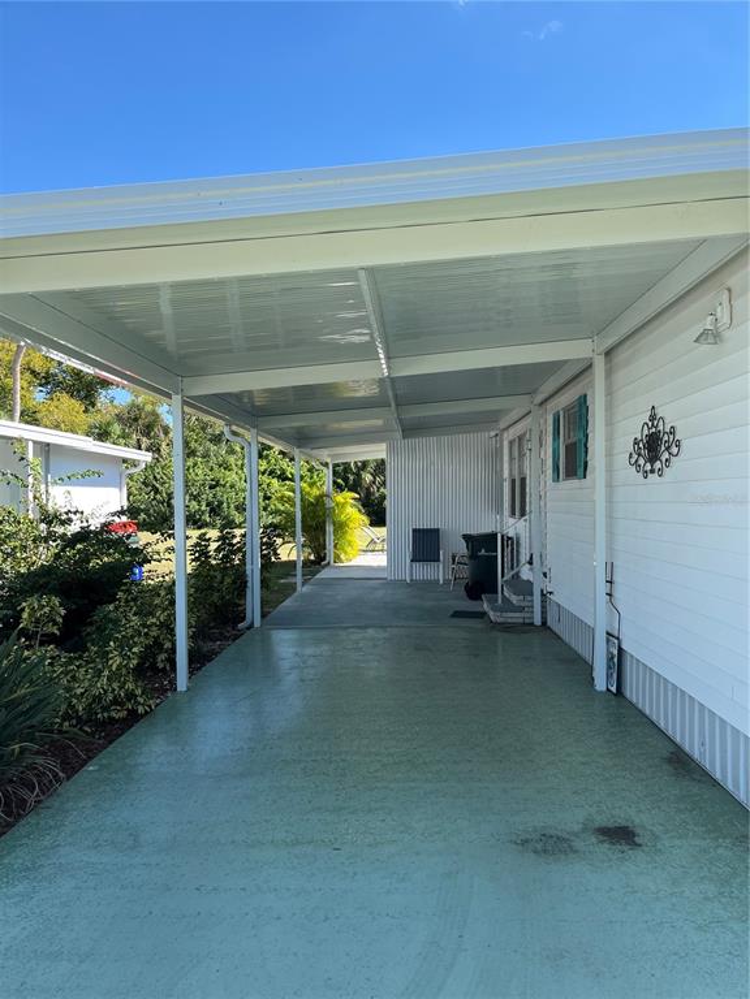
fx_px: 751
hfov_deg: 53.1
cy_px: 500
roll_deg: +0.6
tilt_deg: -1.7
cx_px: 375
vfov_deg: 67.3
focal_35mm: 26
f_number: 1.6
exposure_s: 1/1477
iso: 50
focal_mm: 5.1
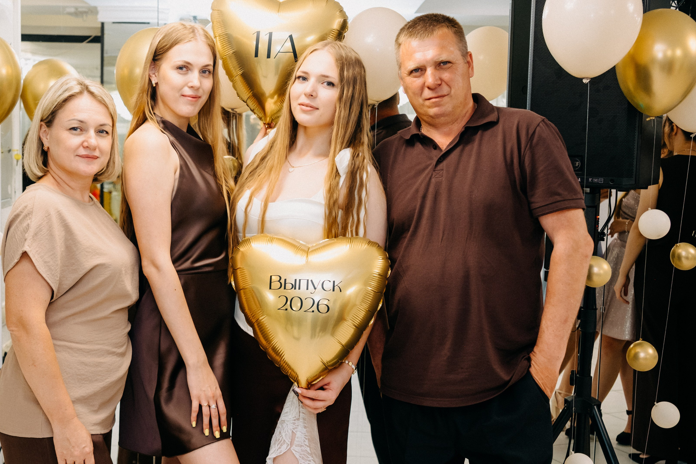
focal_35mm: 49
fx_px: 947
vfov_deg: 27.5
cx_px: 270
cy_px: 259
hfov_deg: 40.1
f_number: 2.8
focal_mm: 24.9
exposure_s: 1/180
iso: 640
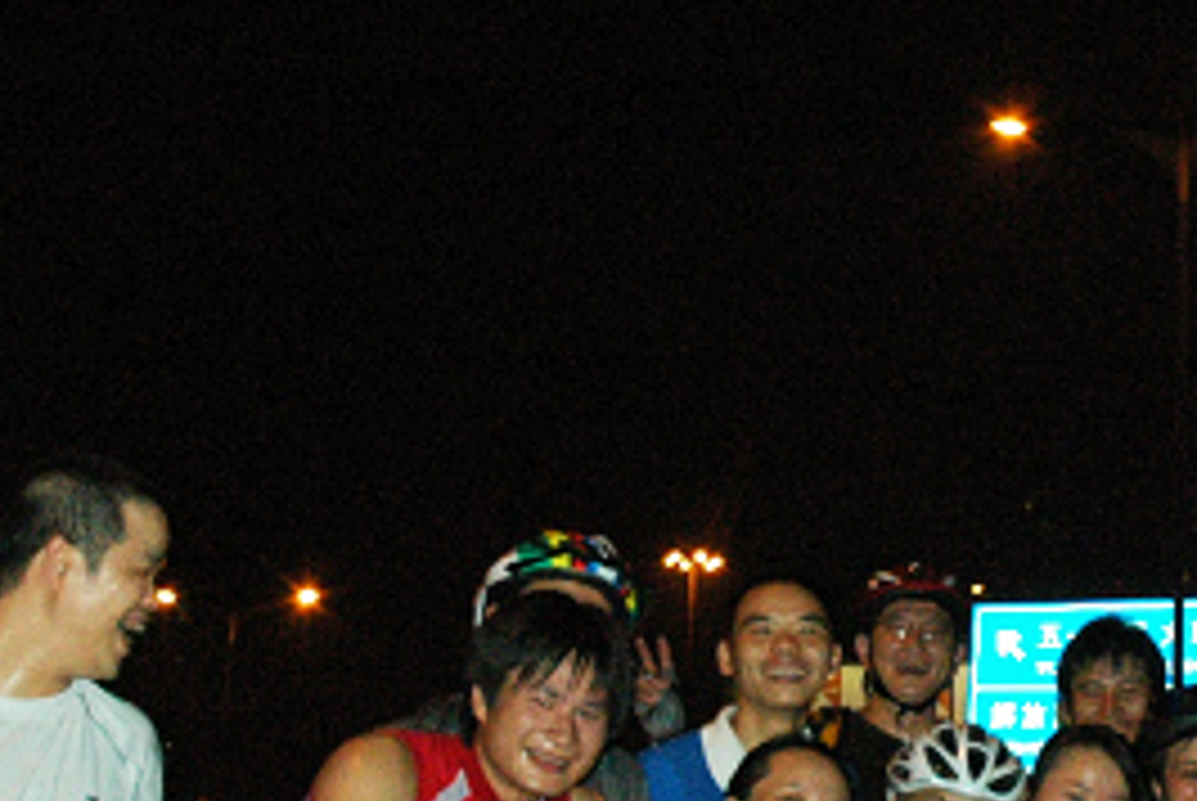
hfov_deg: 24.8
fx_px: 2696
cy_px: 416
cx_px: 882
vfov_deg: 16.9
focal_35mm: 81
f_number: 7.1
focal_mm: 18
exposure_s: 1/60
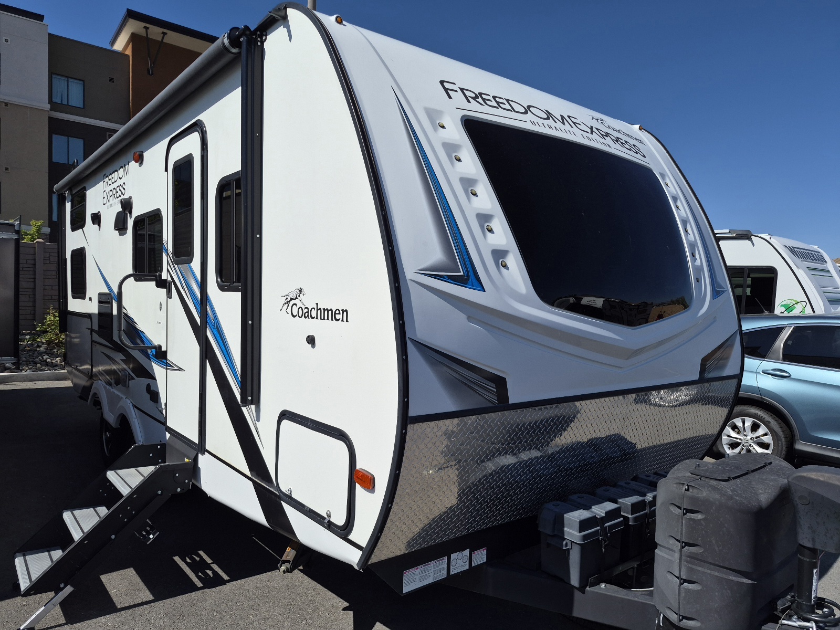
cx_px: 420
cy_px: 315
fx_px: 558
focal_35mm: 23
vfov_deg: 58.9
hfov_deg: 73.9
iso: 64
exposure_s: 1/10000
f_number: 1.8
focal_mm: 5.4
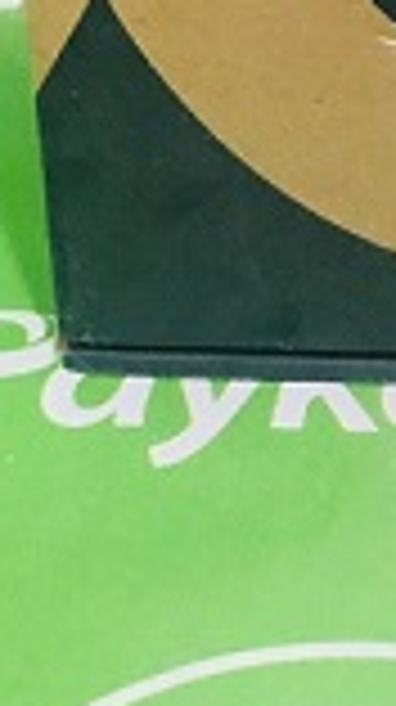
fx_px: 1816
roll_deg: -0.7
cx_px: 610
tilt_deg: -20.0
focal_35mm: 97
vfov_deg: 20.1
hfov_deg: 11.8
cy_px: -225
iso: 100
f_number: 1.8
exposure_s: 1/11
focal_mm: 3.99
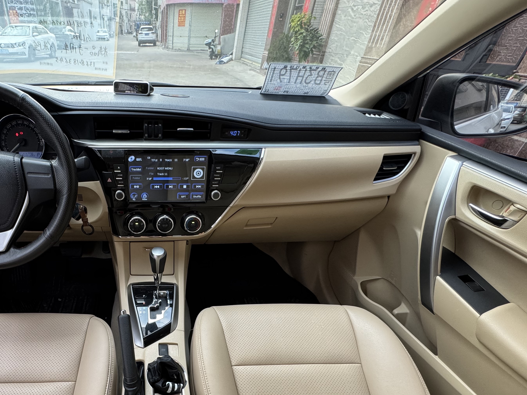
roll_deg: -0.9
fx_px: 320
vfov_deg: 61.6
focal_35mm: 21
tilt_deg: -36.9
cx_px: 156
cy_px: 269
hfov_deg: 75.3
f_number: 2.2
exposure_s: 1/99
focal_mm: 2.22
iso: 160
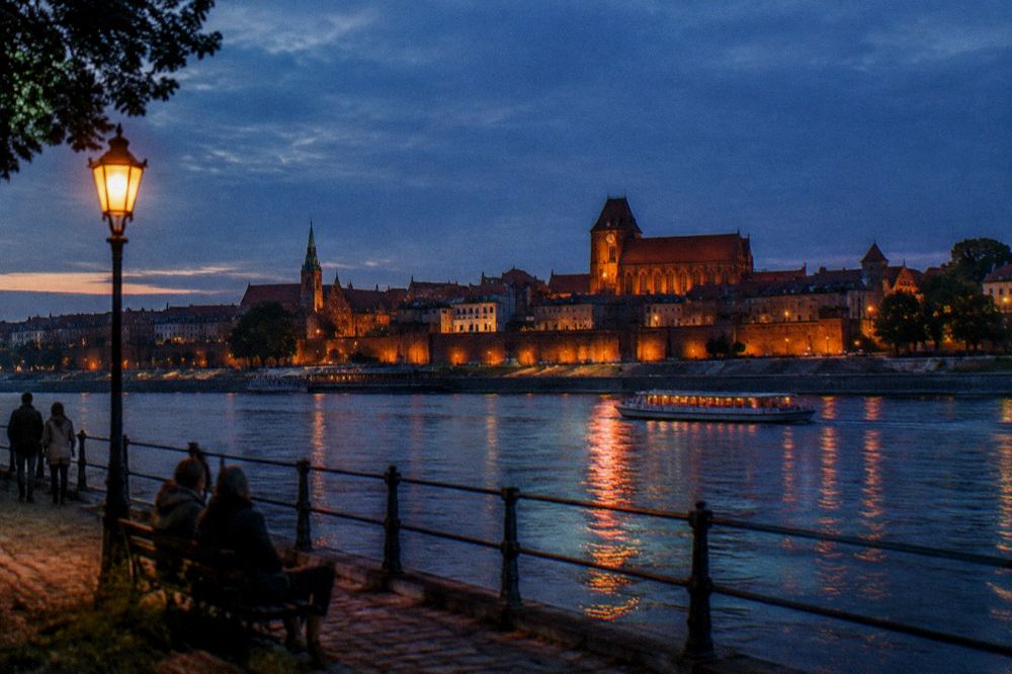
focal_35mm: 49
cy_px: 337
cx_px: 506
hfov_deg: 40.4
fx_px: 1377
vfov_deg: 27.5
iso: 3200
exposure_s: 1/100
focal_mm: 49
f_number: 3.2
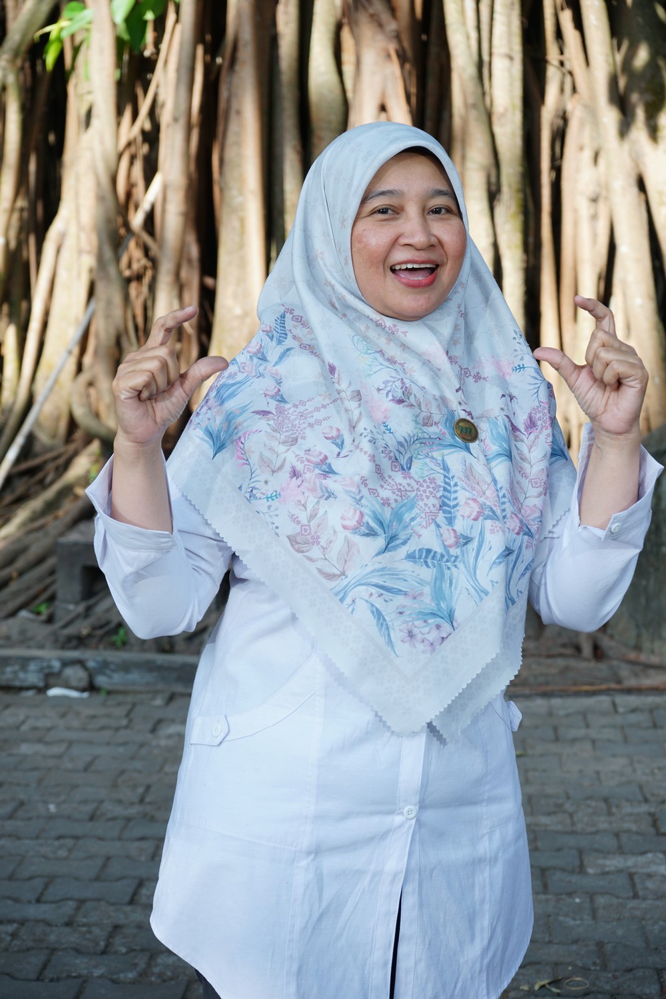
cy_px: 500
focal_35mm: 62
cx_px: 333
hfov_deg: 21.9
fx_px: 1720
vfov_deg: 32.4
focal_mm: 62
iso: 160
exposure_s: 1/160
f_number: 6.3
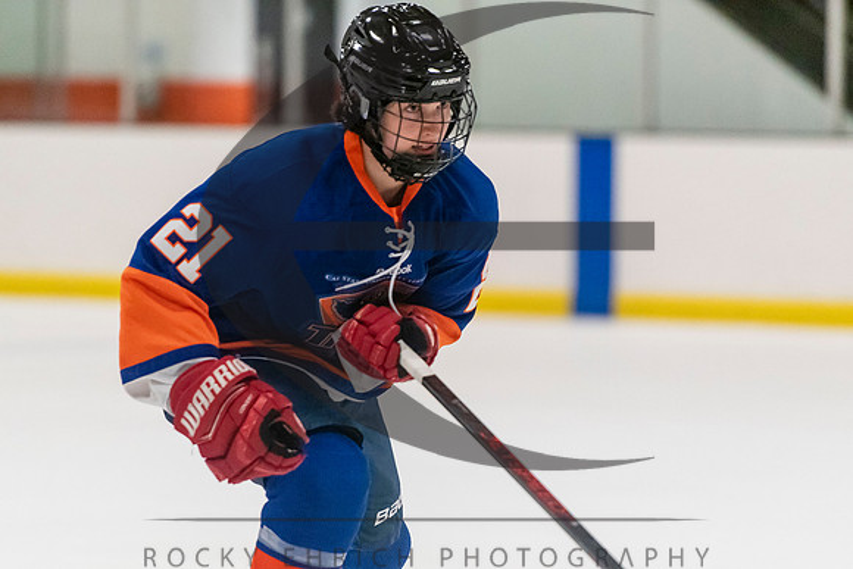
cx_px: 431
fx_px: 5793
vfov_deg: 5.6
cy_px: 347
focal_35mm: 244
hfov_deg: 8.4
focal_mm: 200
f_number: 2.8
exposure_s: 1/1000
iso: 3200
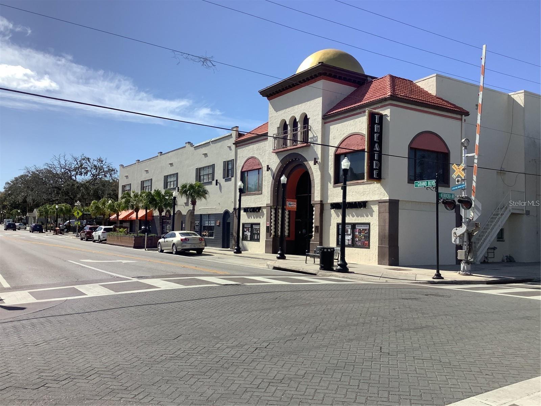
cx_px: 270
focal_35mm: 31
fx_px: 484
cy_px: 203
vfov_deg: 45.4
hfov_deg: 58.4
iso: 25
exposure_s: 1/1773
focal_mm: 3.3
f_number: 2.4
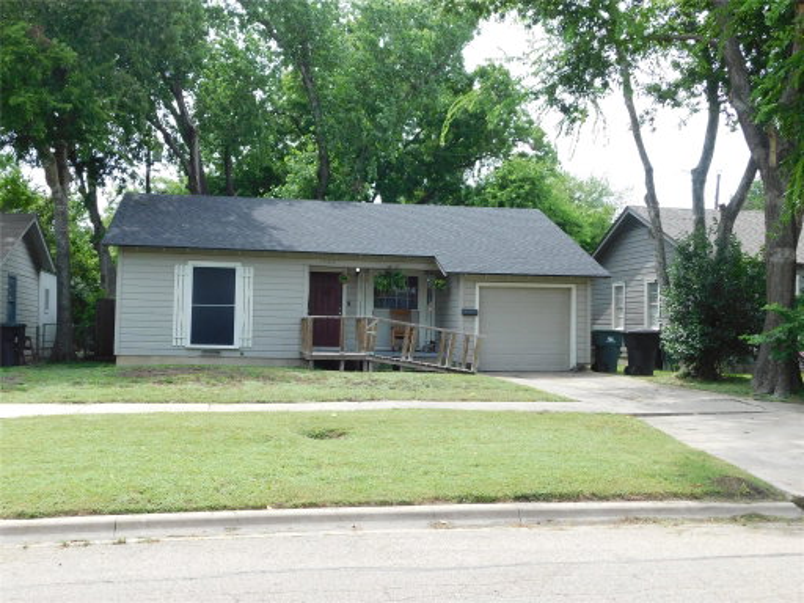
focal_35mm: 40
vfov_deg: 36.0
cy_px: 302
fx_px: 929
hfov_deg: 46.8
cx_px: 402
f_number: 3.6
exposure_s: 1/400
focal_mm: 7.1
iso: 125
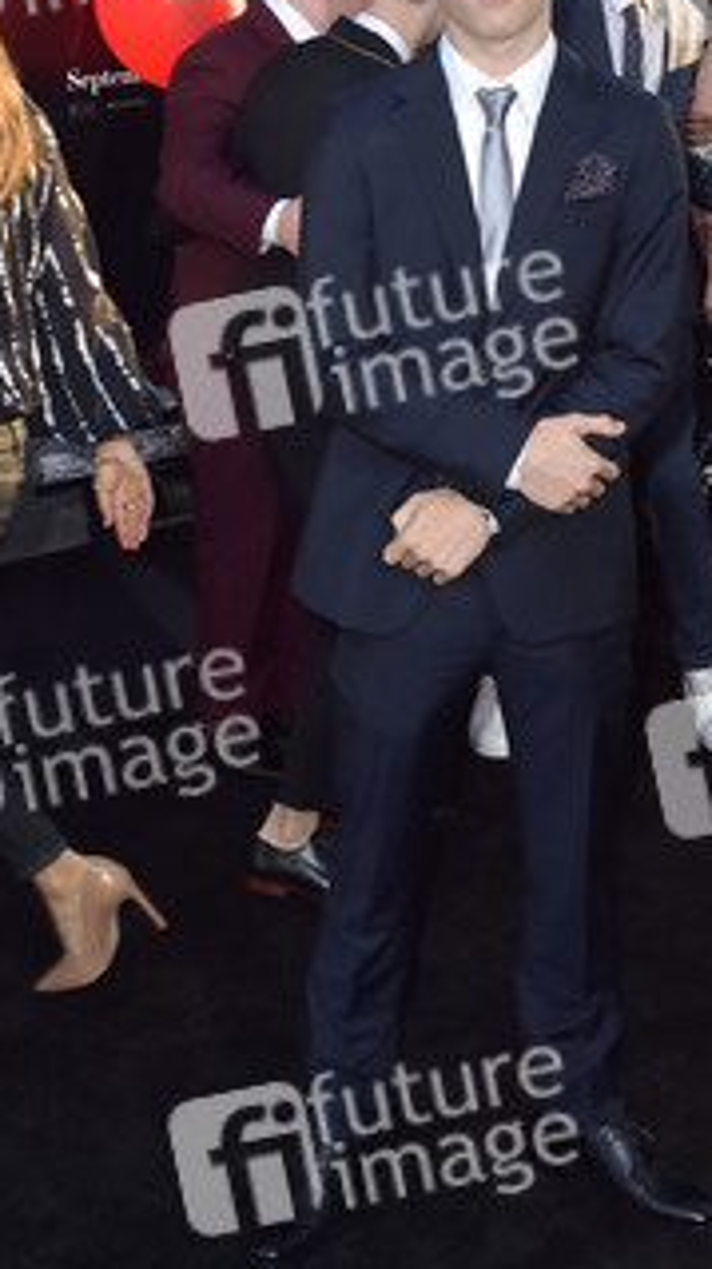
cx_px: 491
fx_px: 1681
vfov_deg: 41.3
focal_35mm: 50
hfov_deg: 23.8
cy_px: 545
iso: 500
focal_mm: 38
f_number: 6.3
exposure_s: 1/250
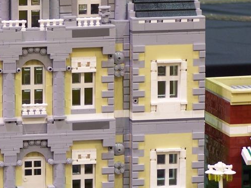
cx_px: 35
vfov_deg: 6.9
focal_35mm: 217
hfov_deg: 9.1
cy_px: 59
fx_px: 1575
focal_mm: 17.5
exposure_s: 1/3
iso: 80
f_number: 3.2
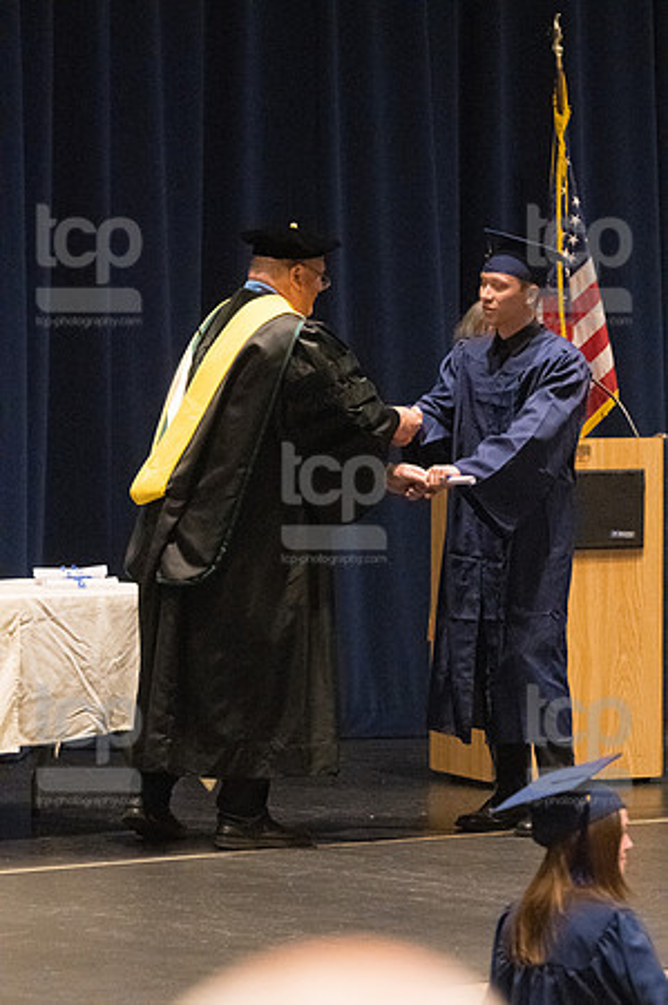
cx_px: 334
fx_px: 5635
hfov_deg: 6.8
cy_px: 502
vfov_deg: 10.2
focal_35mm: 202
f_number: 4.5
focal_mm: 135
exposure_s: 1/250
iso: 8000
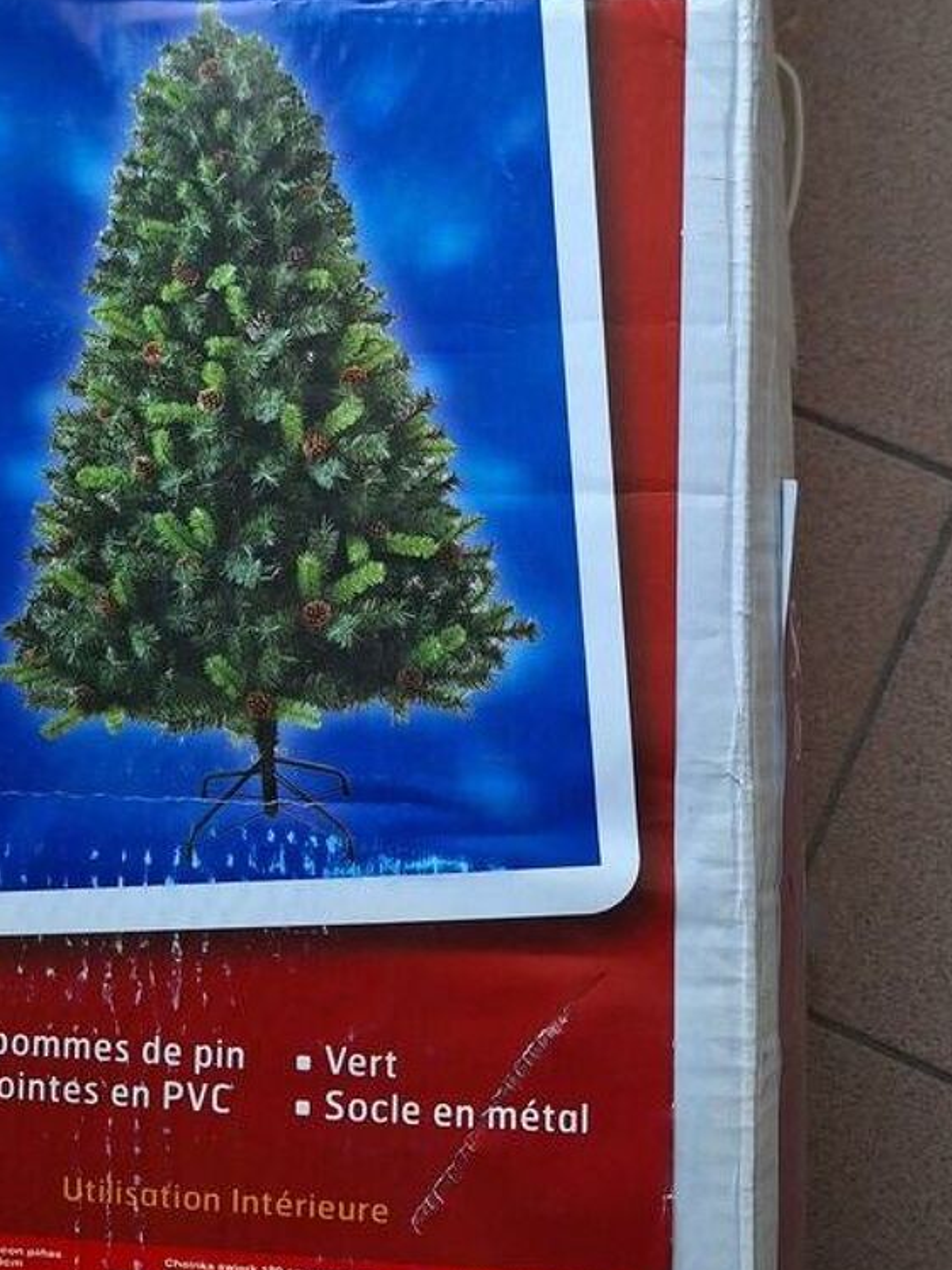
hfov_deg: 35.0
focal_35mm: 41
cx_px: 373
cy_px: 468
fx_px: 1503
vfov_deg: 45.3
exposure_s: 1/30
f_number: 1.8
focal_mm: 5.54
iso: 200
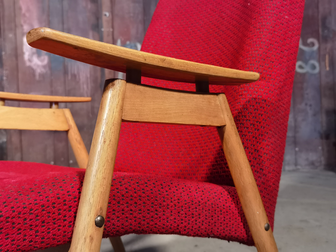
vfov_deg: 33.6
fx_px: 417
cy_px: 126
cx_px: 168
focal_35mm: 43
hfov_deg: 43.9
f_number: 1.9
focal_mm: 6.71
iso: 500
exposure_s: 1/33.3
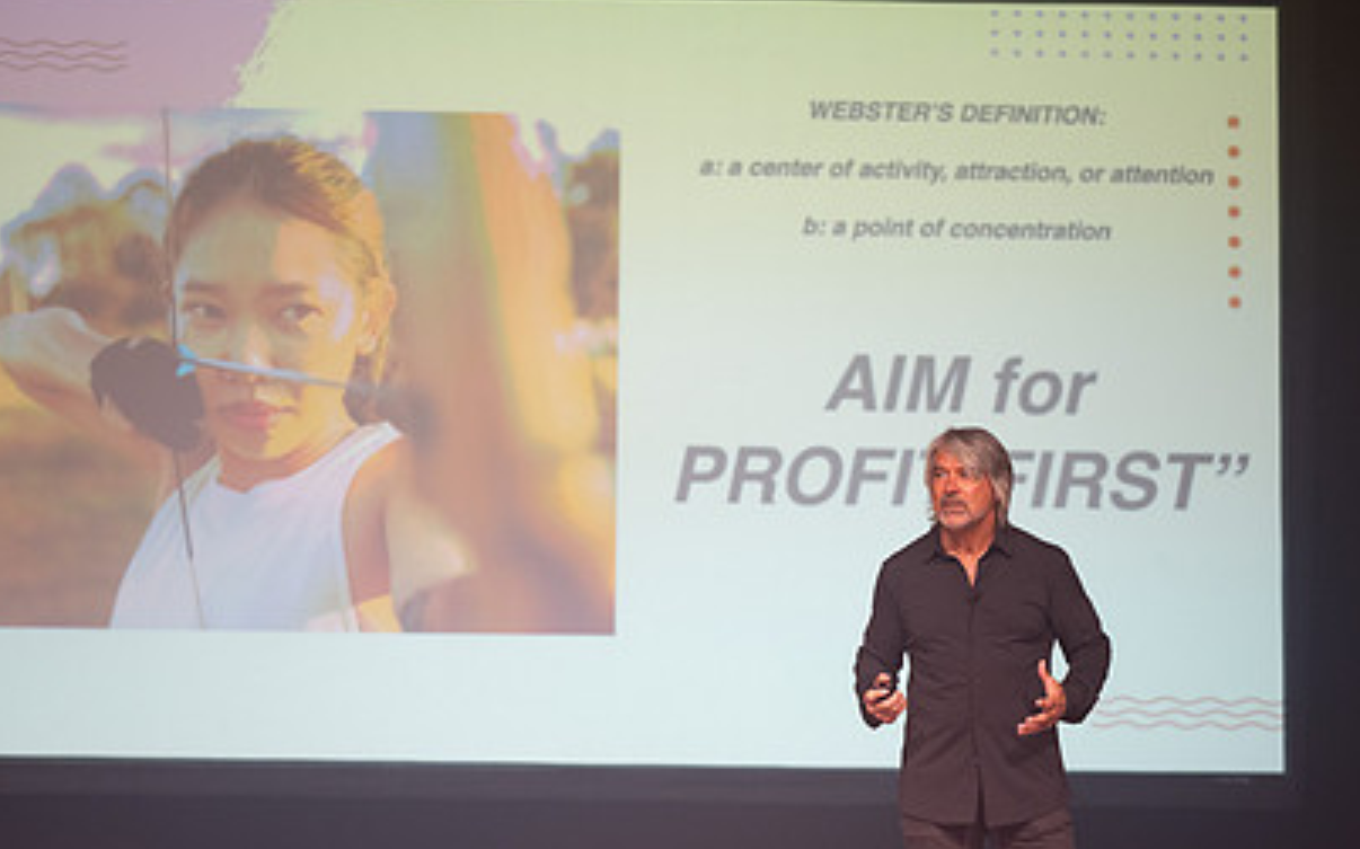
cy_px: 583
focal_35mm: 125
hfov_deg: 16.7
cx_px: 612
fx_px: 4632
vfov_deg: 10.5
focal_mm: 85
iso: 400
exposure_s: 1/320
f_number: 2
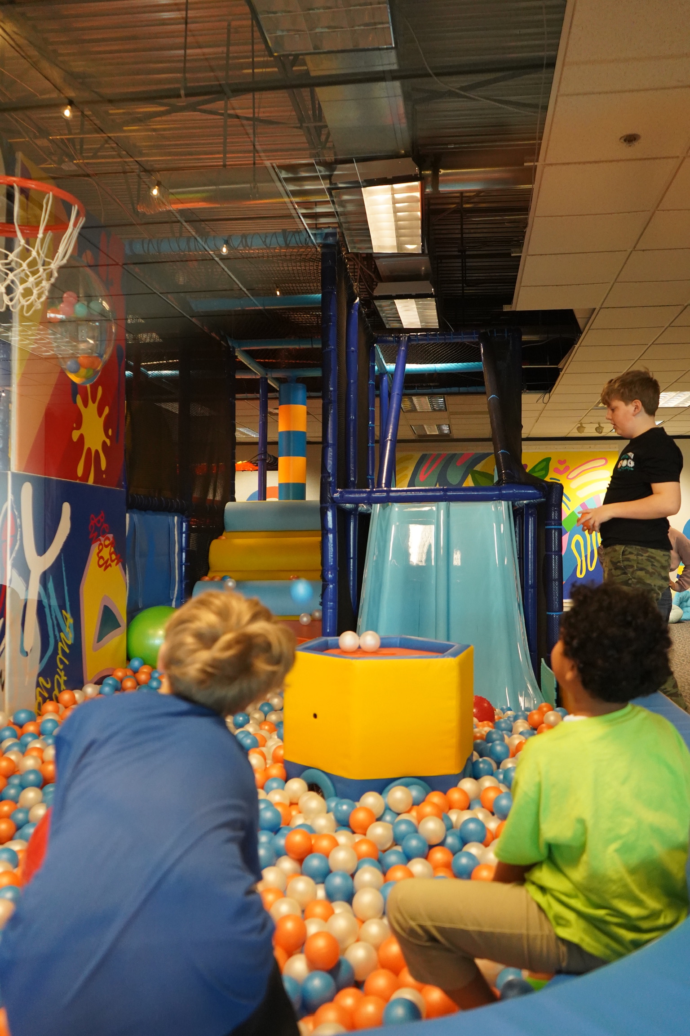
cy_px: 518
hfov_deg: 46.4
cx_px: 345
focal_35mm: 28
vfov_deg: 65.5
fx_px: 805
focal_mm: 28
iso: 5000
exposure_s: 1/160
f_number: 3.5
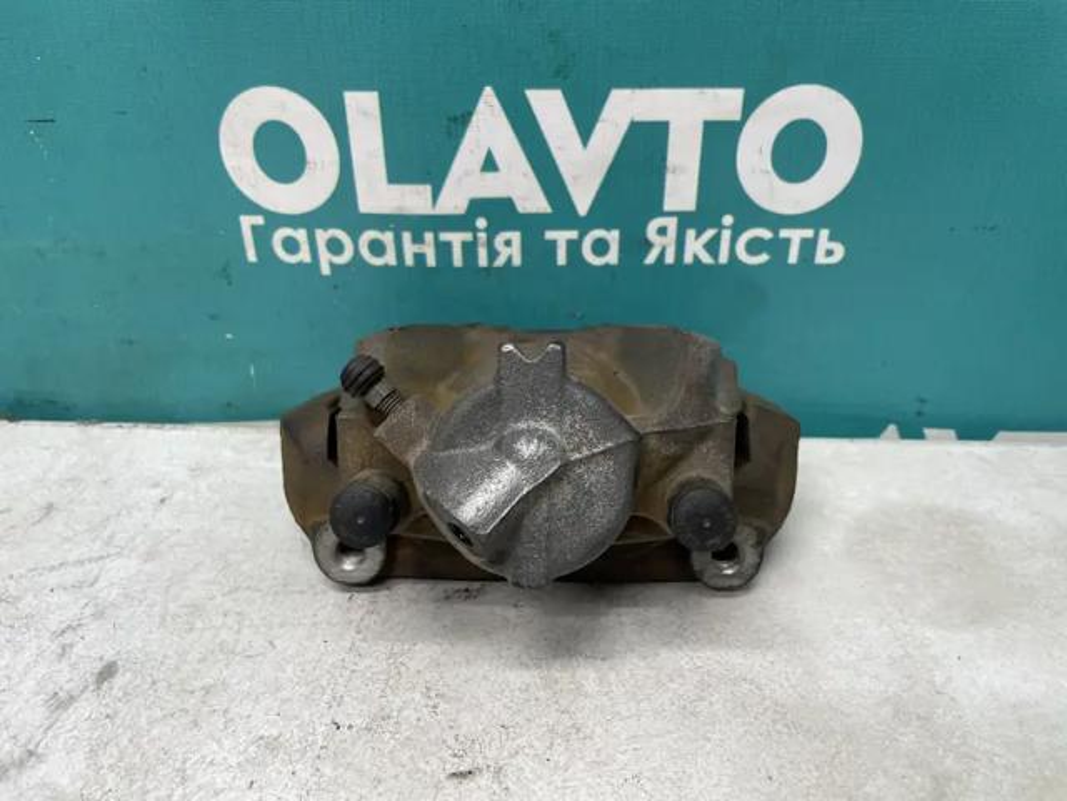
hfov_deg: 67.3
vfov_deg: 53.1
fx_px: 801
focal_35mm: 26
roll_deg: +0.6
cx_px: 534
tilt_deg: -30.8
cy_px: 400
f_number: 1.6
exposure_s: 1/100
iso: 125
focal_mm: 4.2
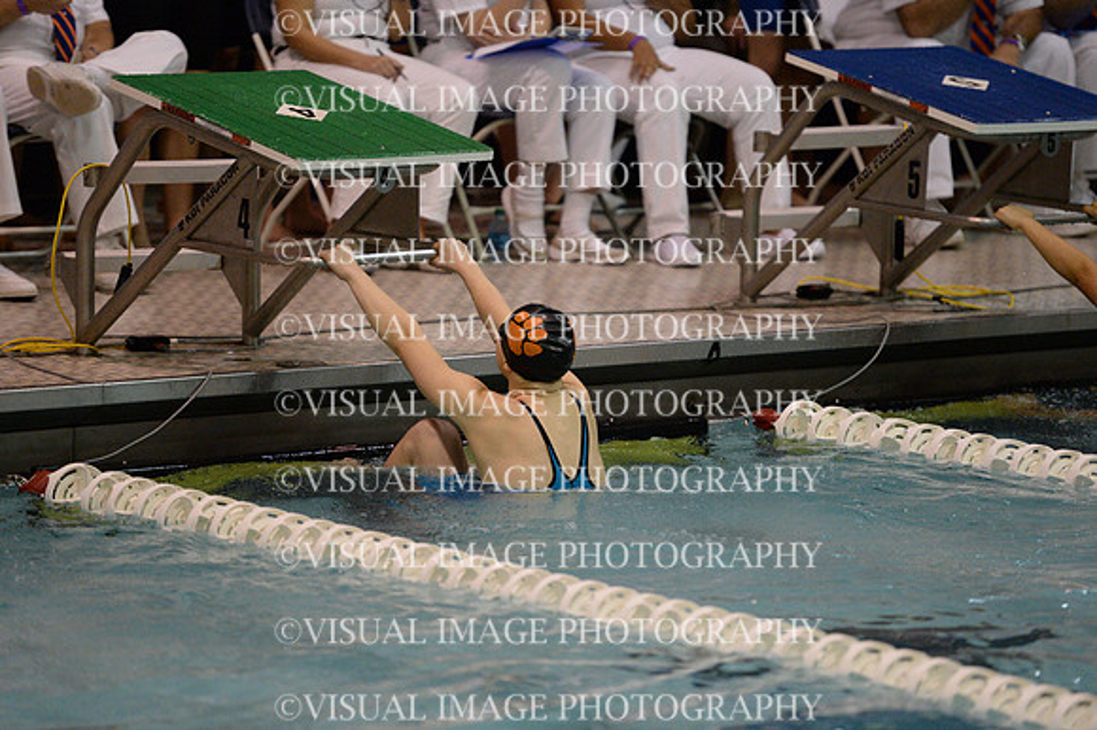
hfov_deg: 10.3
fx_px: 6091
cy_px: 365
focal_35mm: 200
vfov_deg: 6.9
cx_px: 548
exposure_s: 1/640
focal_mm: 200
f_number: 2.8
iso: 6400
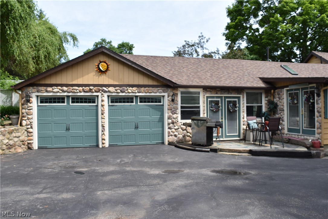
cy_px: 110
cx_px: 164
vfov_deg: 47.9
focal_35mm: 27
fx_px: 246
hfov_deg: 67.4
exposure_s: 1/400
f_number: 7.1
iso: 200
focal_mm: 18
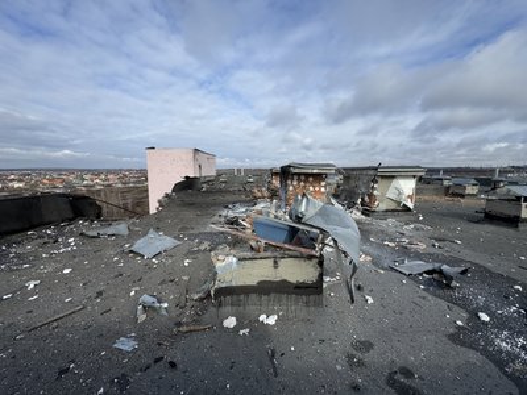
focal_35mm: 14
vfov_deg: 85.7
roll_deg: -0.1
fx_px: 213
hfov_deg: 102.1
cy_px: 198
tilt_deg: -7.8
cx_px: 264
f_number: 2.2
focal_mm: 2.22
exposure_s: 1/1789
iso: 50
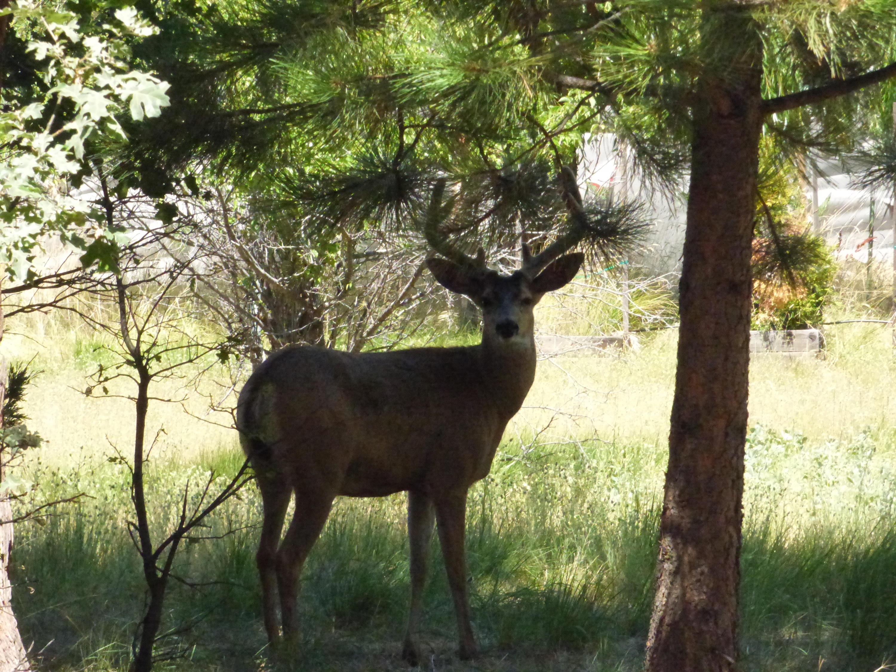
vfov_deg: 7.4
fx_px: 5177
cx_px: 448
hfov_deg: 9.9
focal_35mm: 200
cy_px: 336
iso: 3200
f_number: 8
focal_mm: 35.78
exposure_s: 1/2000
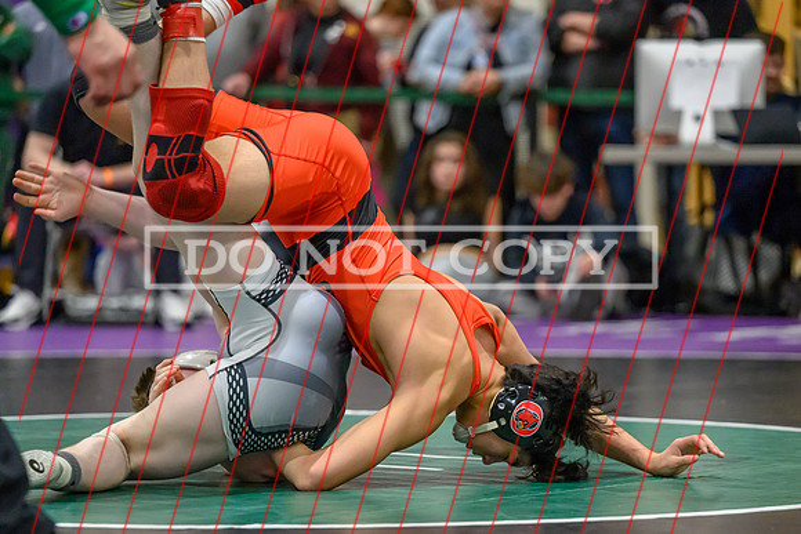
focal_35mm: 169
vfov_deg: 8.1
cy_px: 317
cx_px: 439
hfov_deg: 12.2
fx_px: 3755
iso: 10000
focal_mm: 140
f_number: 2.8
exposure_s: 1/800
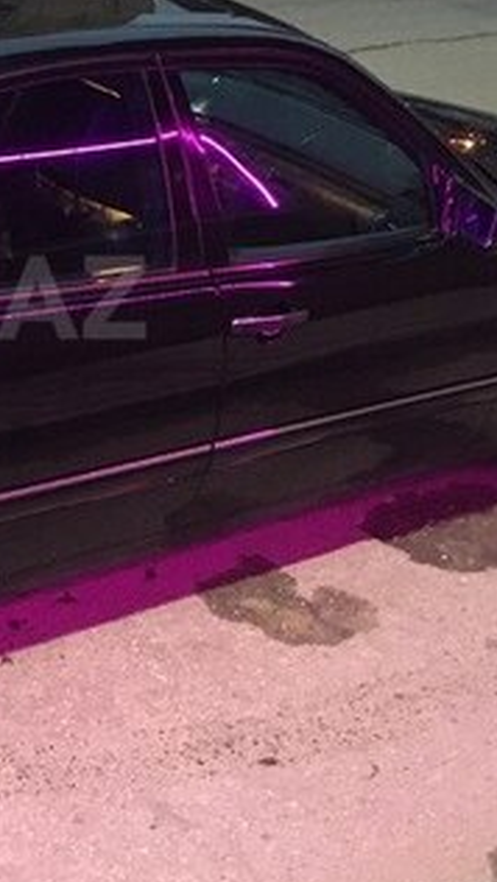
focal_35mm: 66
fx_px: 1545
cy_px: 297
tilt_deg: -22.7
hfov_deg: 17.2
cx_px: -140
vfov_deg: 31.6
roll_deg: -3.7
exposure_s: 1/17
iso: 400
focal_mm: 4.15
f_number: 2.2
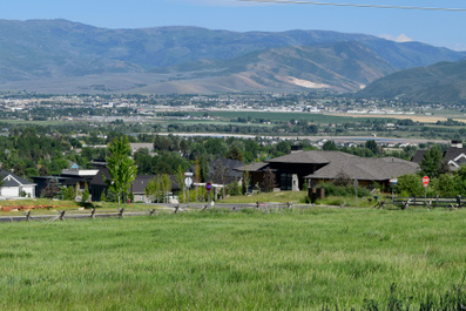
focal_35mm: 116
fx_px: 1502
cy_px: 158
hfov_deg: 17.6
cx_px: 209
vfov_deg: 11.8
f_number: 11
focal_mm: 48
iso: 320
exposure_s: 1/500
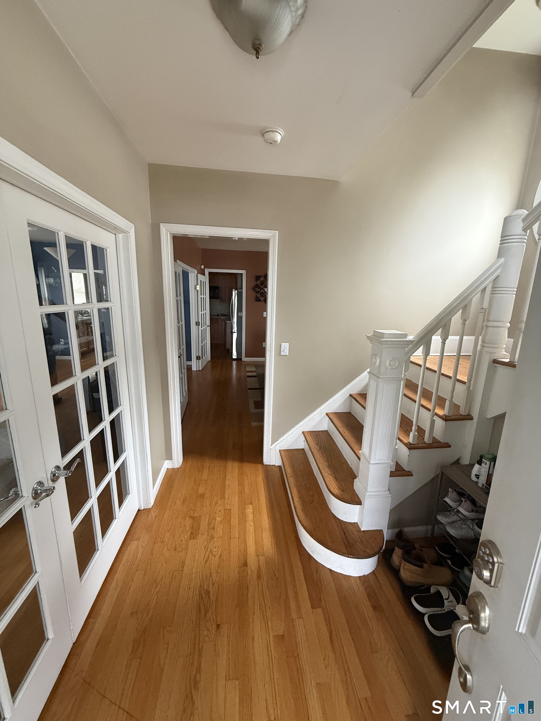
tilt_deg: -12.9
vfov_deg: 102.1
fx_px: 292
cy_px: 360
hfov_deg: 85.7
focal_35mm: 14
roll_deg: -1.9
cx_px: 270
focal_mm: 2.22
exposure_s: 1/60
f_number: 2.2
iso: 500
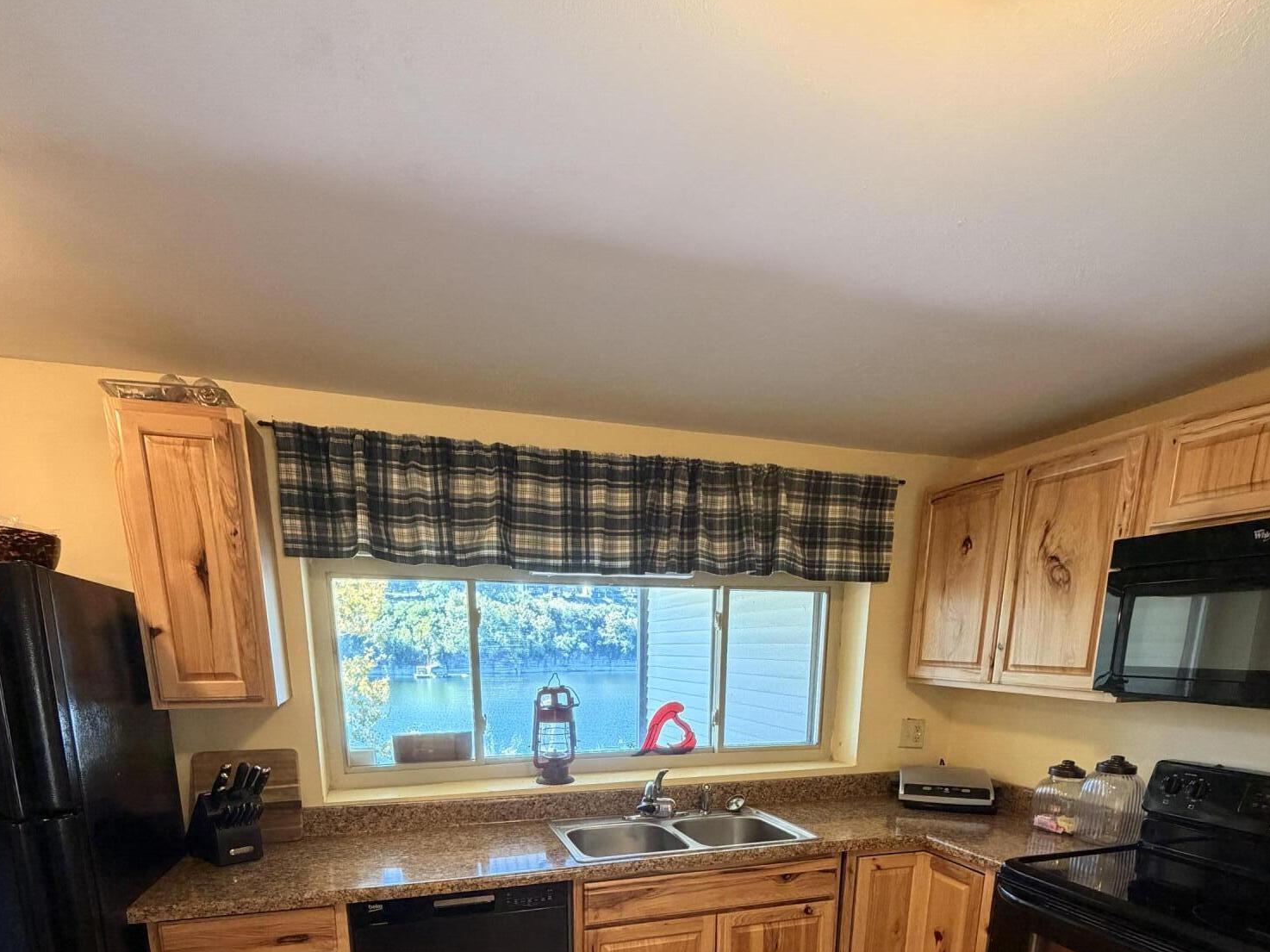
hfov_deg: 84.7
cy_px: 801
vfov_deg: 61.2
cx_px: 638
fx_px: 697
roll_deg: -0.6
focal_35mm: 19
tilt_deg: -13.3
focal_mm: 2.22
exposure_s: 1/60
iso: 400
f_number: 2.2
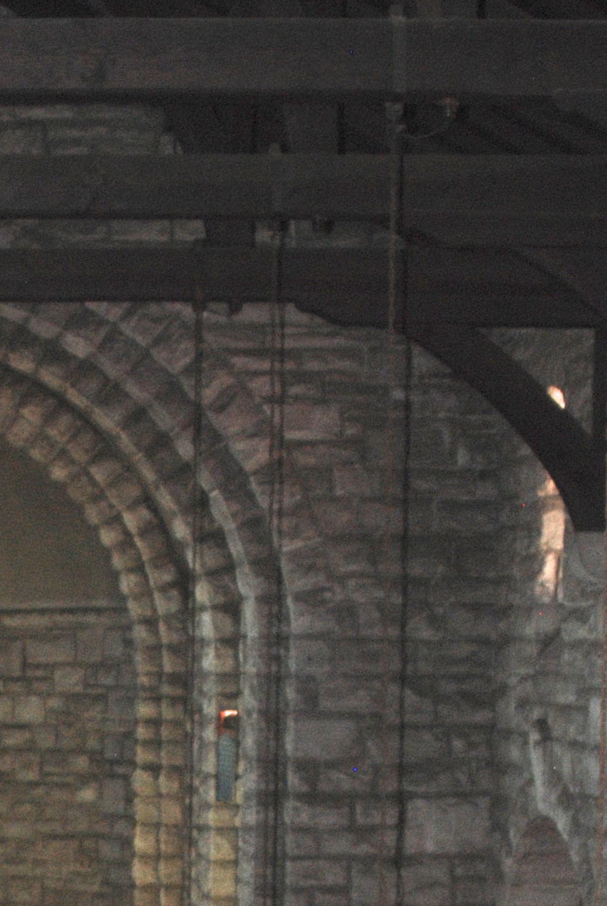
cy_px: 968
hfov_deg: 12.1
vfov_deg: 18.0
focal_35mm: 110
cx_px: -179
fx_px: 2774
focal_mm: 28
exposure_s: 1/60
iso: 400
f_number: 4
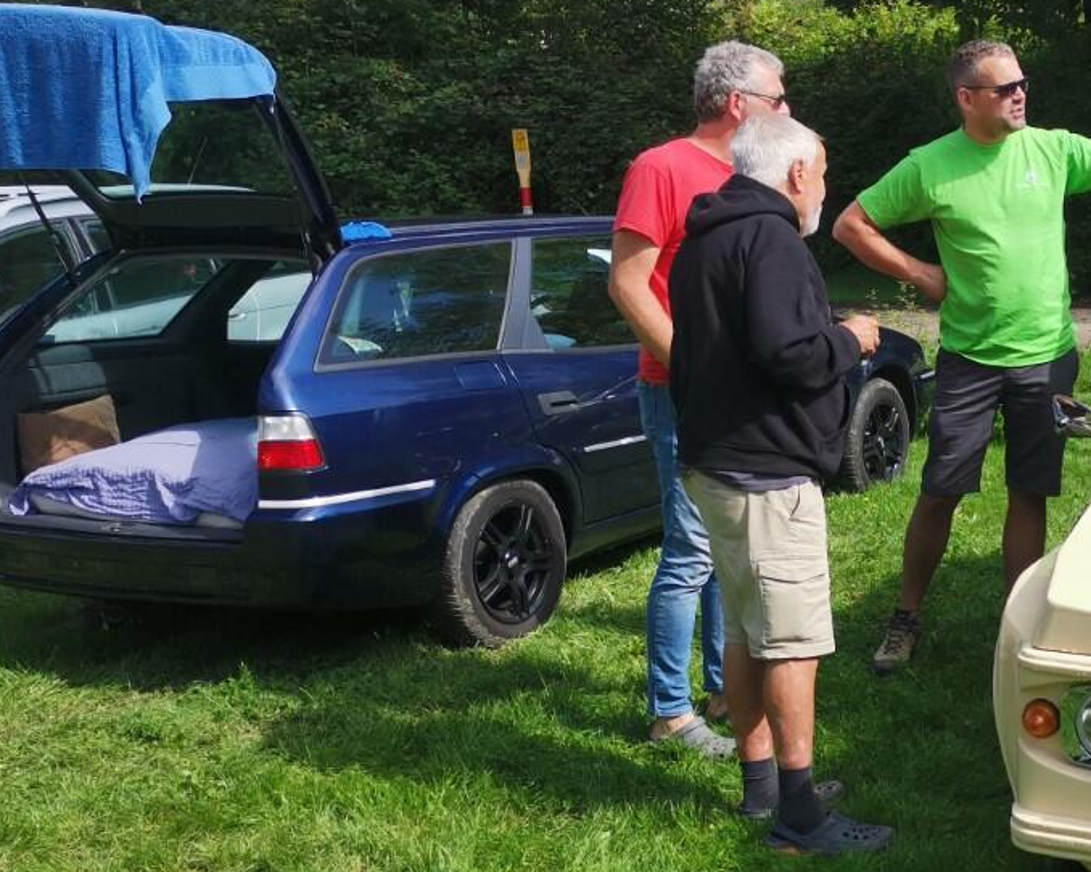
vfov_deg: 27.0
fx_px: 1808
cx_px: 969
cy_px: 561
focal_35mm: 56
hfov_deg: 32.1
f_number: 1.8
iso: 50
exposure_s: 1/1297
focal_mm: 5.58
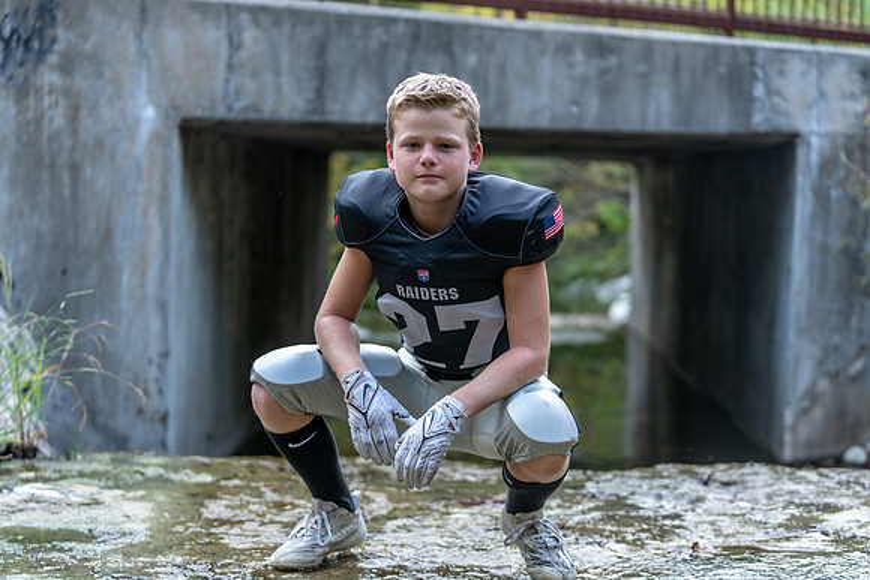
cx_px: 435
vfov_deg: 19.5
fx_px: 1692
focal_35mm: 70
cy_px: 290
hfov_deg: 28.8
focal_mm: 70
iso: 500
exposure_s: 1/320
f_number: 2.8
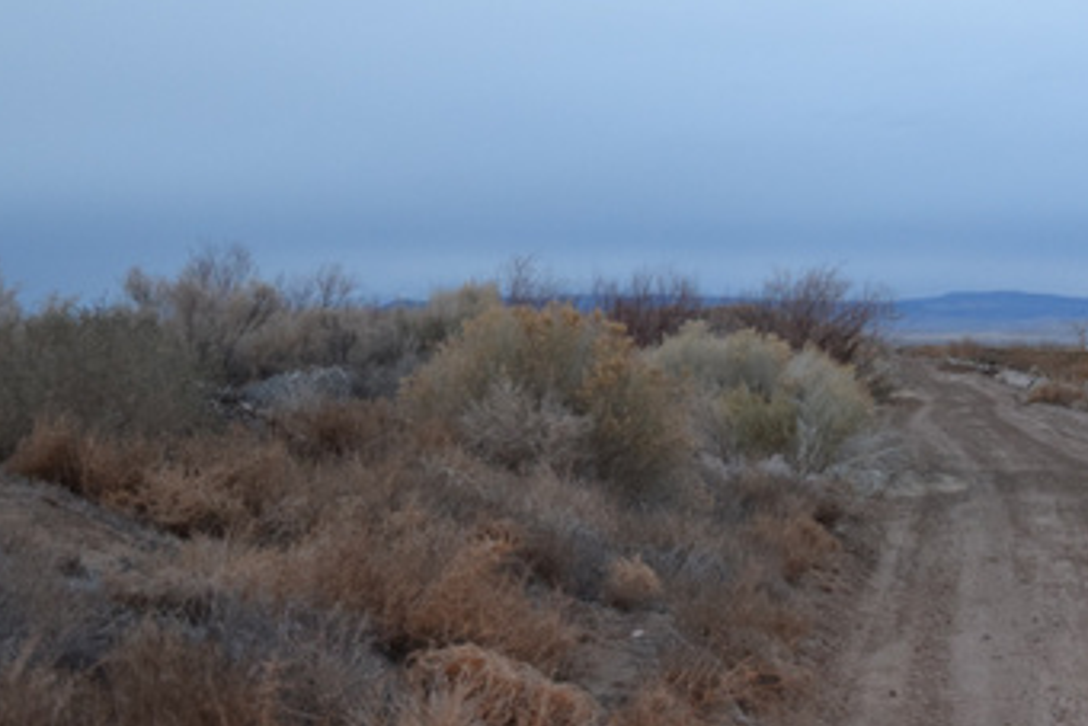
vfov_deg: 14.3
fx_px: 2902
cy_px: 267
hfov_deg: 21.1
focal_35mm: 96
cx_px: 746
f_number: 4.5
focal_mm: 34
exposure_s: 1/60
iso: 1250
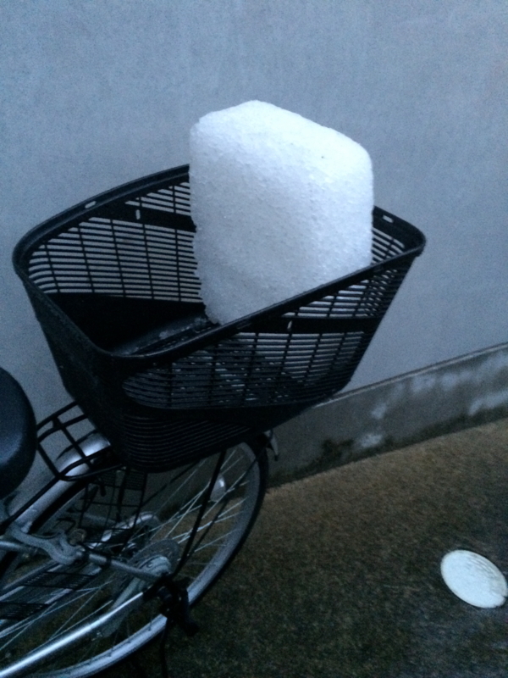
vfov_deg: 60.0
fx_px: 587
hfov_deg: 46.8
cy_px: 339
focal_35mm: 30
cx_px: 254
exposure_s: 1/15
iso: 400
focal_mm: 4.12
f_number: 2.2
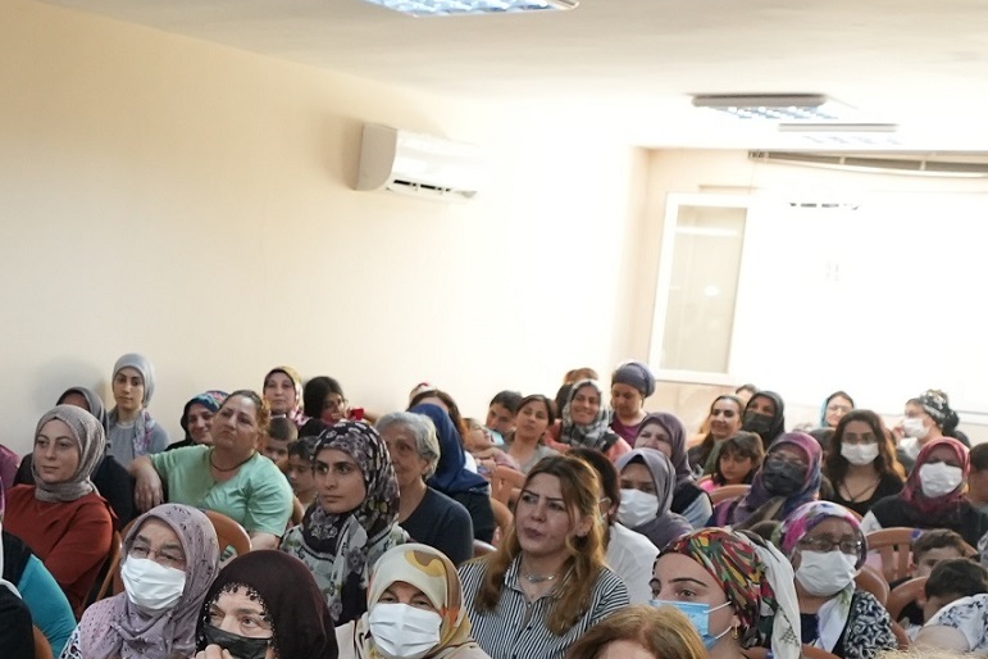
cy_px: 547
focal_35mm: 56
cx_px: -14
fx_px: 1537
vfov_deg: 23.8
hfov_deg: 32.6
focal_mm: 16
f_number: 4
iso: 2500
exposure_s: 1/160
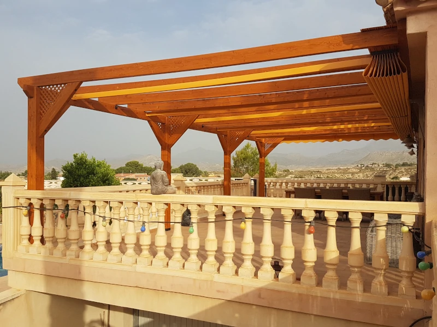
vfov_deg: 53.1
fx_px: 328
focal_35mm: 26
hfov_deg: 67.3
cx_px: 218
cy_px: 164
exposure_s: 1/1888
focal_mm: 4.2
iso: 40
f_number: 1.7
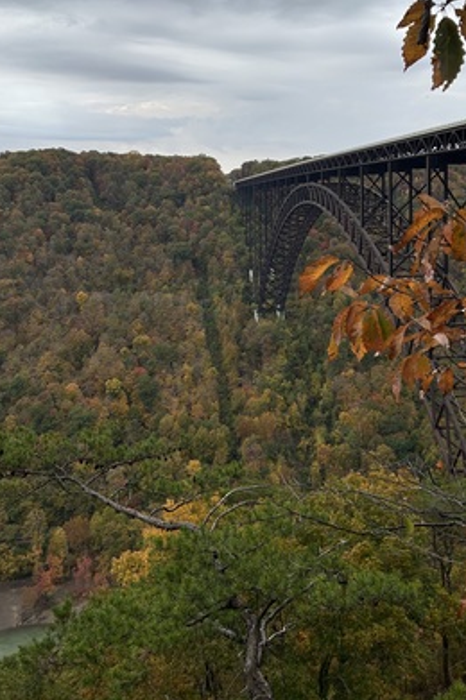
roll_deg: +1.4
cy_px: 251
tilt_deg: -4.2
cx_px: 333
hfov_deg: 36.2
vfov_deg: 52.4
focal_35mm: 36
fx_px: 700
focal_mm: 5.7
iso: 50
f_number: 1.5
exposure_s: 1/1266
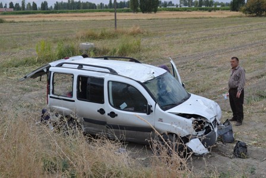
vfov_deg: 25.1
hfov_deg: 36.9
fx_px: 399
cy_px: 89
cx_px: 133
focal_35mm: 54
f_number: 7.1
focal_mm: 36
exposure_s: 1/200
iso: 100
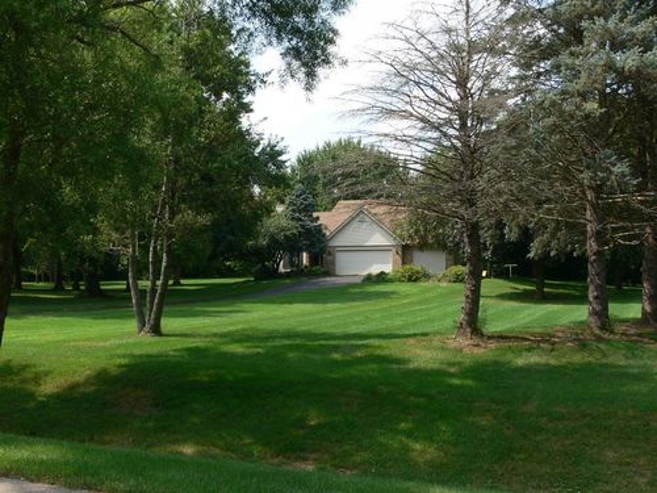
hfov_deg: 52.6
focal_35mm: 35
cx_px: 328
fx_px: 664
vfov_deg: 40.7
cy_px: 246
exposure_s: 1/200
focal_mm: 7.4
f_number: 5.6
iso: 80
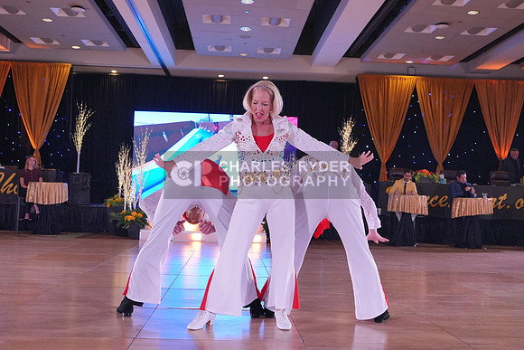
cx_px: 262
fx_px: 611
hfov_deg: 46.4
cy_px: 175
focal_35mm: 42
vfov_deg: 31.9
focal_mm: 28
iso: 2000
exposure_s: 1/400
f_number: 4
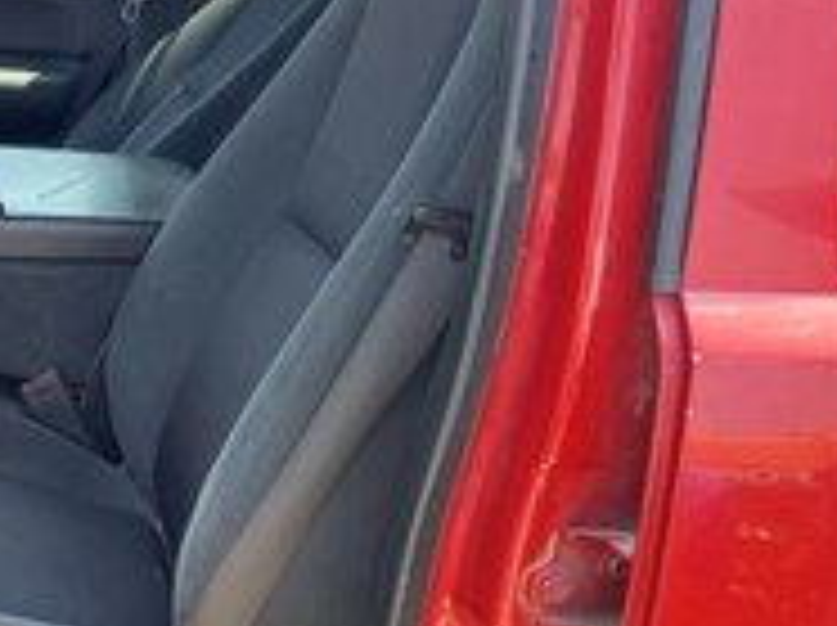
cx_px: 58
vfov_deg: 25.6
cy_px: 509
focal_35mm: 56
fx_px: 1352
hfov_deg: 32.4
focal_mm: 5.1
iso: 64
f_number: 1.6
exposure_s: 1/171
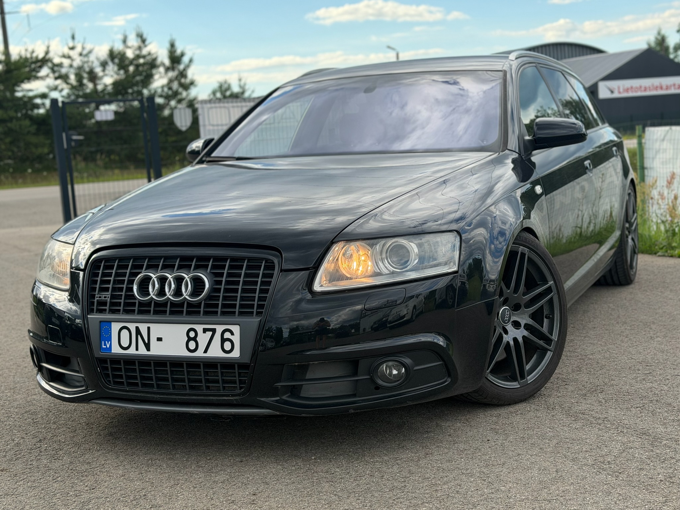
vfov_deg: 30.3
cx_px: 340
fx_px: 943
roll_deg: +0.4
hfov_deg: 39.7
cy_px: 255
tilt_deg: -6.7
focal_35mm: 48
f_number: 1.78
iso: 80
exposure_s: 1/1931
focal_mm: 6.76
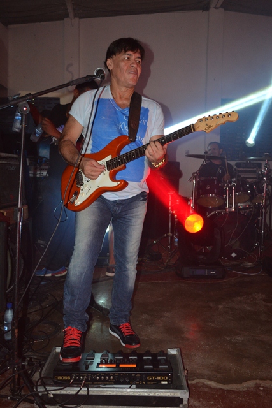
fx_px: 340
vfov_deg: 61.9
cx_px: 136
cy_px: 204
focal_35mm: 30
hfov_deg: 43.6
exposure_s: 1/60
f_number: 3.8
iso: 1000
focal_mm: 20
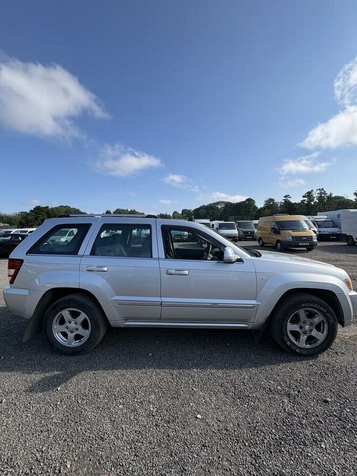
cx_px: 178
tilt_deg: -1.7
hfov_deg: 85.7
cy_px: 238
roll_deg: +1.8
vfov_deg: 102.1
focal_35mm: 14
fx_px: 193
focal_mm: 2.22
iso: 50
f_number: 2.2
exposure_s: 1/1506
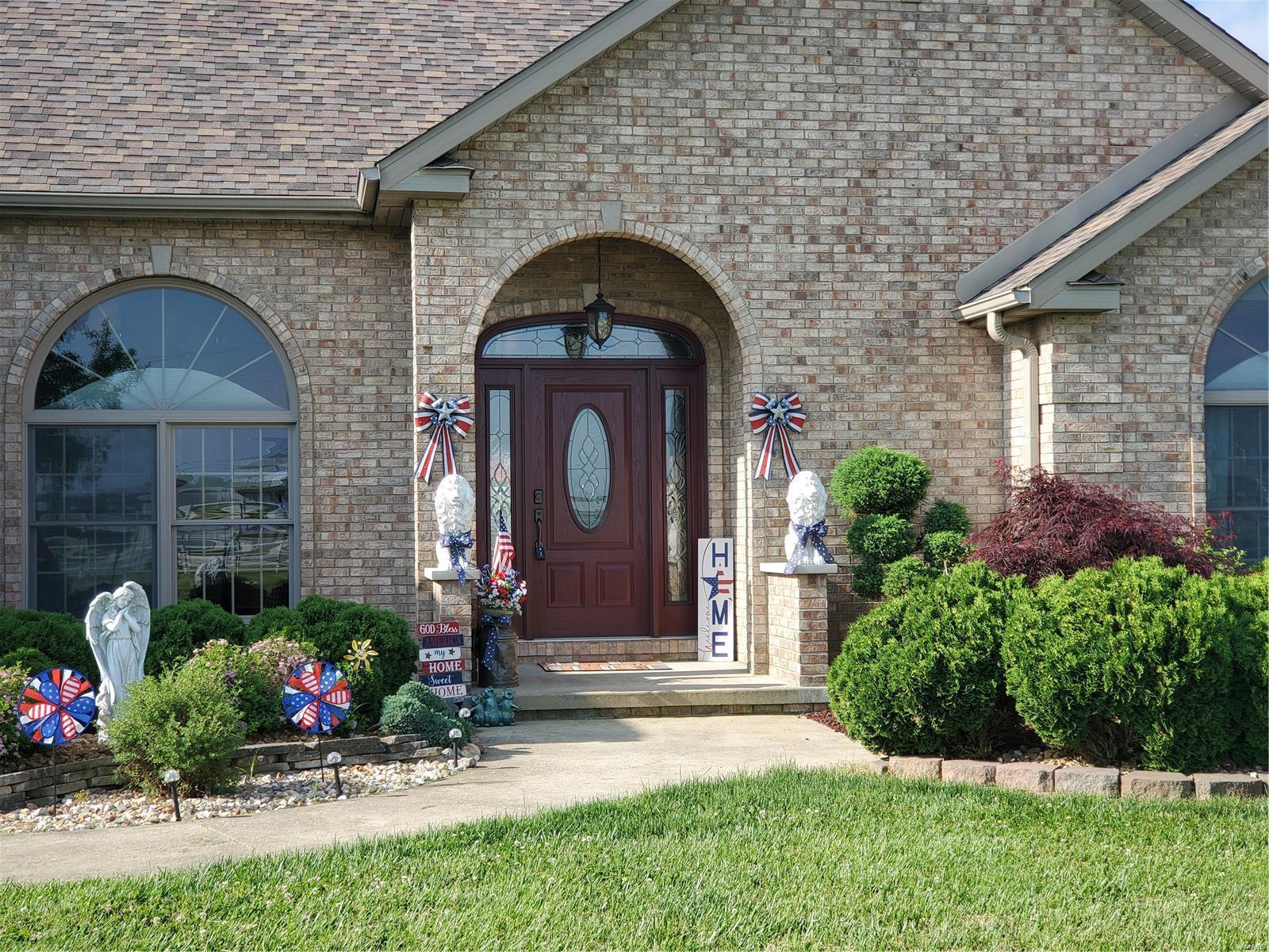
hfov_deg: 36.8
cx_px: 634
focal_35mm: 52
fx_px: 1906
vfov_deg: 28.0
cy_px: 476
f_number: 2.4
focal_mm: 6
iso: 50
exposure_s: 1/374
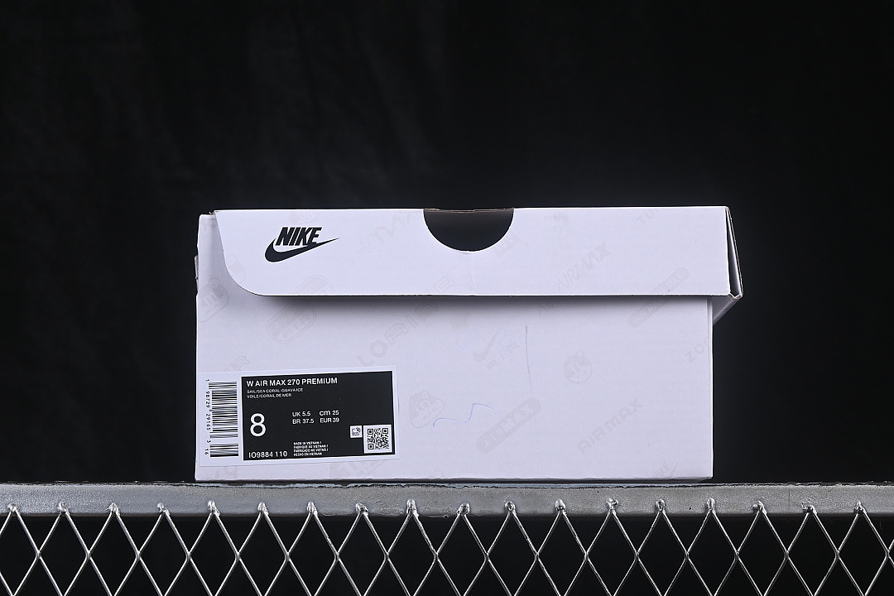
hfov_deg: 27.0
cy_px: 298
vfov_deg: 18.2
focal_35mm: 75
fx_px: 1862
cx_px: 447
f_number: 8
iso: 160
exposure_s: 1/80
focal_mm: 50
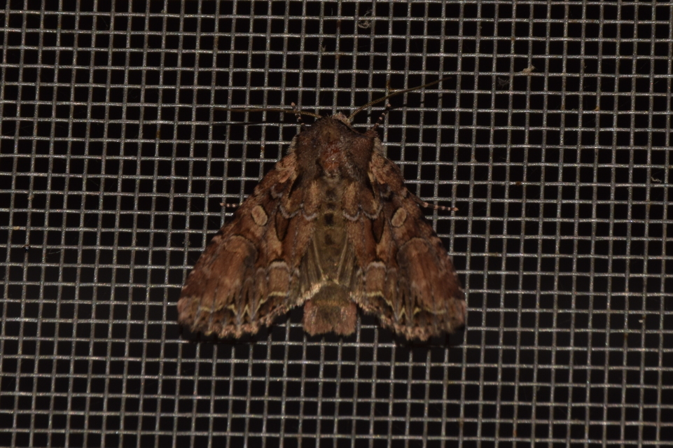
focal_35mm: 210
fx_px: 3924
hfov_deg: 9.8
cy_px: 224
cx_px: 336
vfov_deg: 6.5
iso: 100
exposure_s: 1/200
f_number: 16
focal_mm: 140
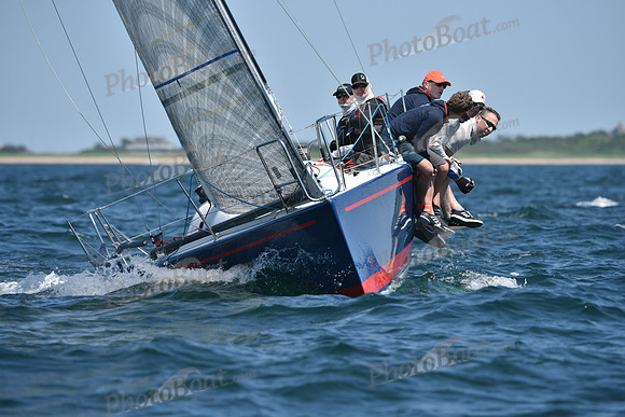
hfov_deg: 5.2
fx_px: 6946
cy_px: 208
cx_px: 312
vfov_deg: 3.4
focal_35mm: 400
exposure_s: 1/1600
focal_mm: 400
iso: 320
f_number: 6.3
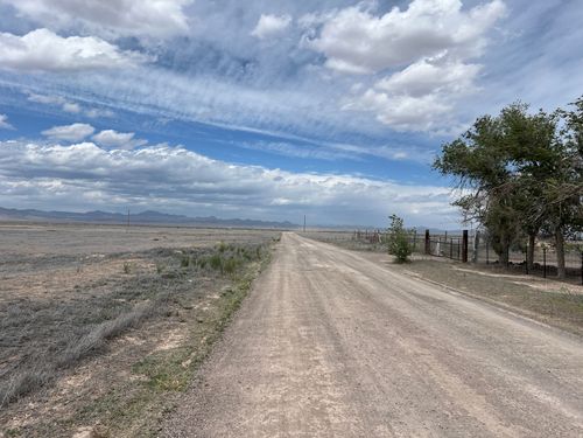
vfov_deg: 53.1
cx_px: 292
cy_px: 219
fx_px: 438
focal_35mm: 26
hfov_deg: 67.3
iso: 50
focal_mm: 5.7
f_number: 1.5
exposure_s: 1/11364
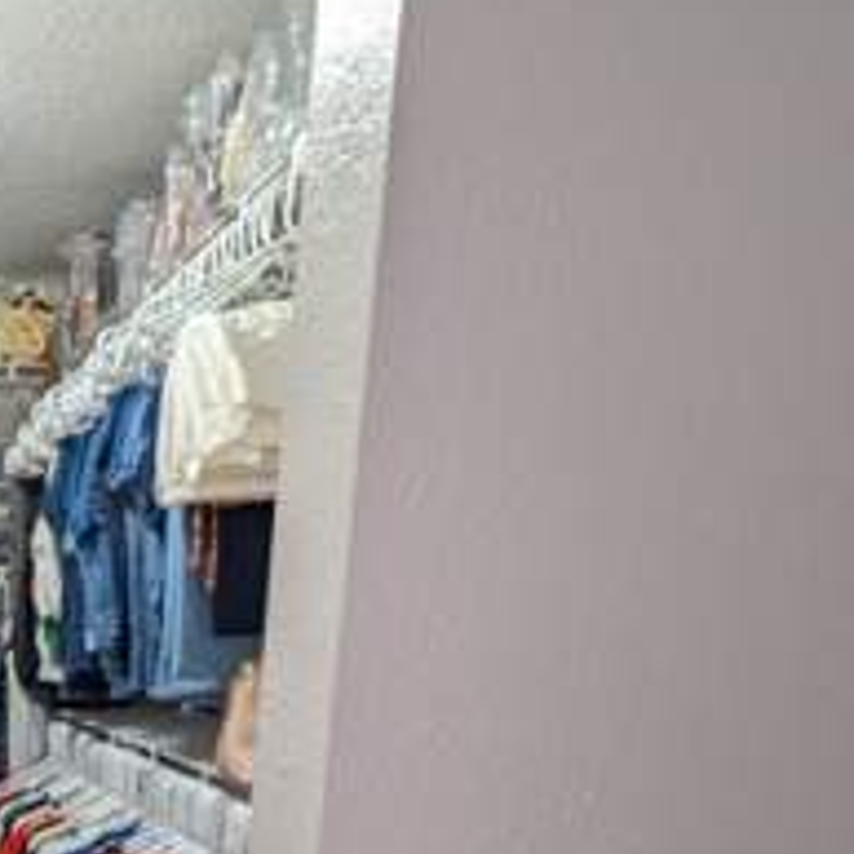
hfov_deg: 36.4
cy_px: 856
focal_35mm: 35
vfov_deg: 41.1
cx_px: -173
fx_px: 977
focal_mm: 2.02
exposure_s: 1/60
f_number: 1.7
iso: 81
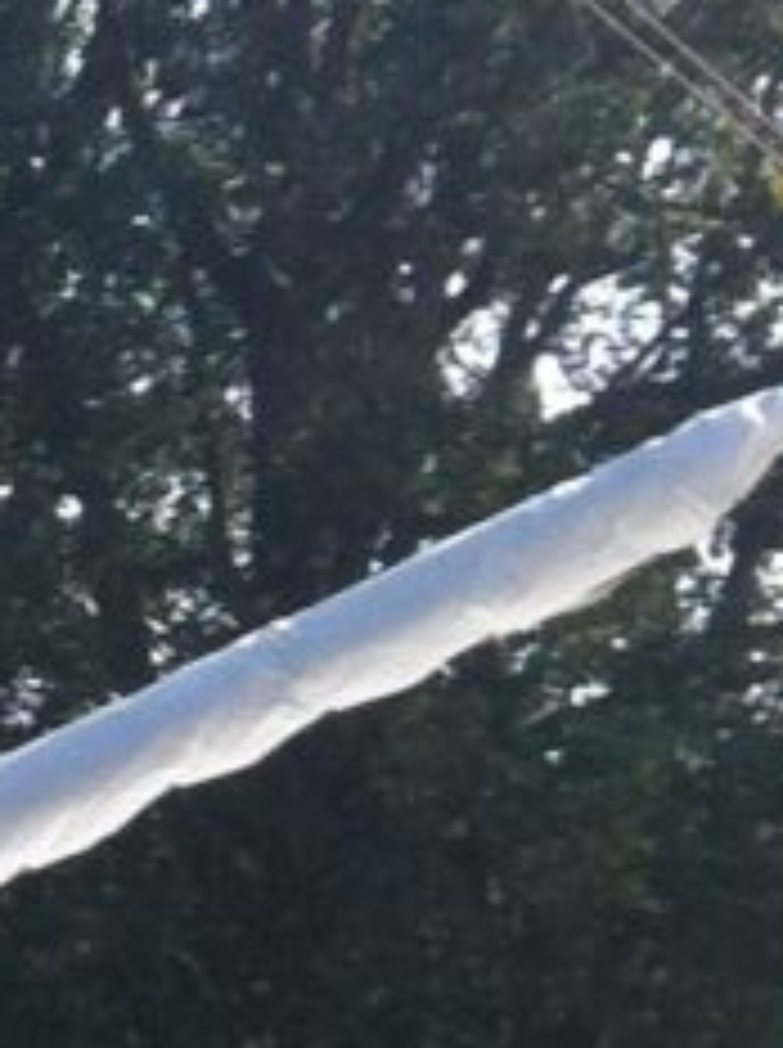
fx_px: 6986
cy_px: 1768
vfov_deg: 8.3
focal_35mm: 231
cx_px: -1325
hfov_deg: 6.1
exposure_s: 1/603
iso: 80
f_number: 2.8
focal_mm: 3.85
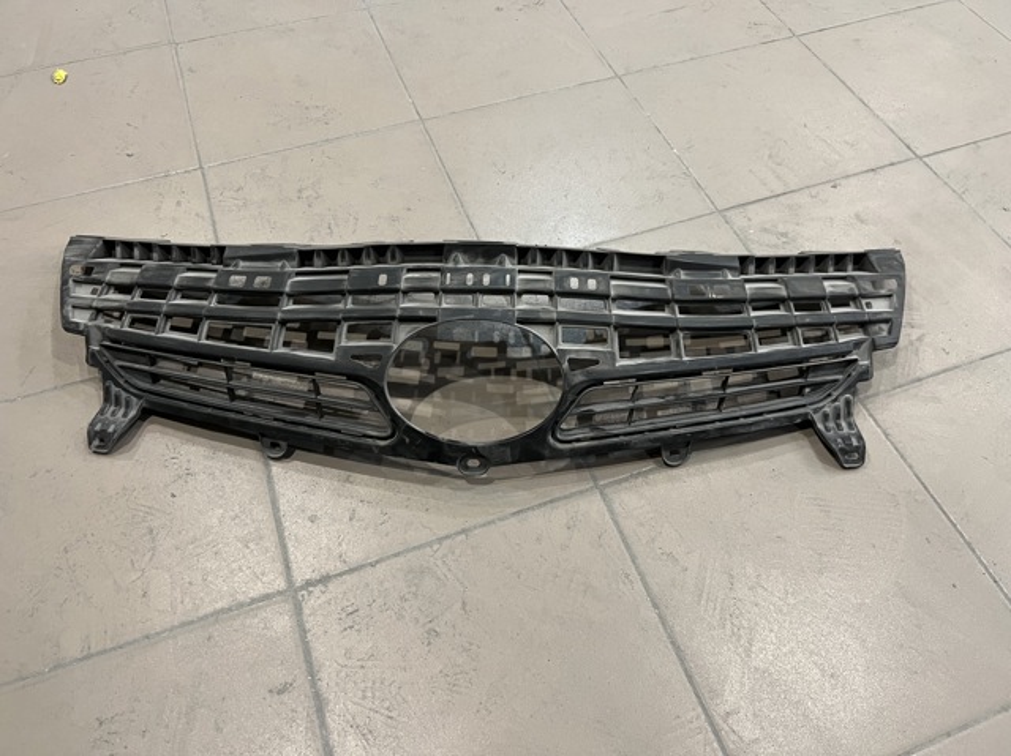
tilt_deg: -55.4
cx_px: 506
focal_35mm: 26
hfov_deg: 67.3
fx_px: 759
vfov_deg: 53.0
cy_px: 378
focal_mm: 5.7
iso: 200
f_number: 1.5
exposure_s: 1/50
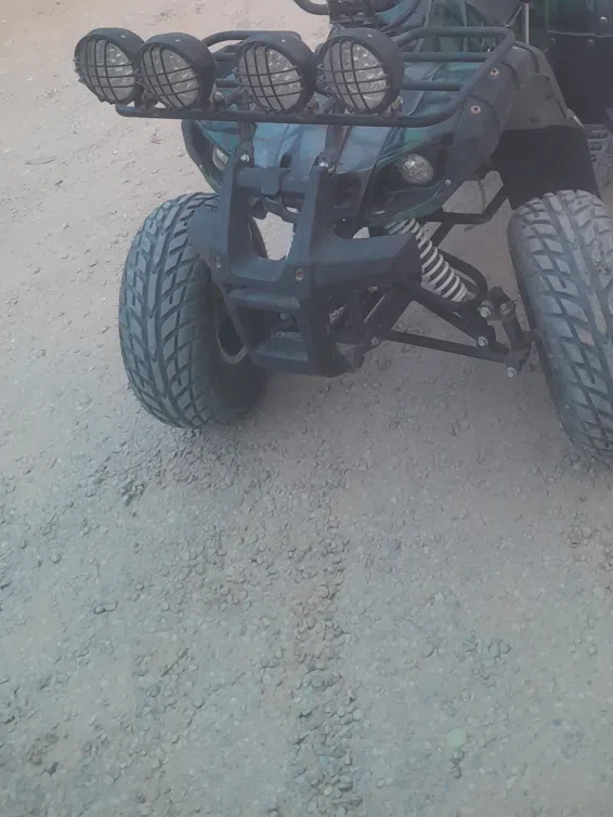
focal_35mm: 47
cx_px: 430
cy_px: 101
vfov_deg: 38.1
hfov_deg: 30.5
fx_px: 1110
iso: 200
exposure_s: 1/50
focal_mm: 3.98
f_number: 1.8
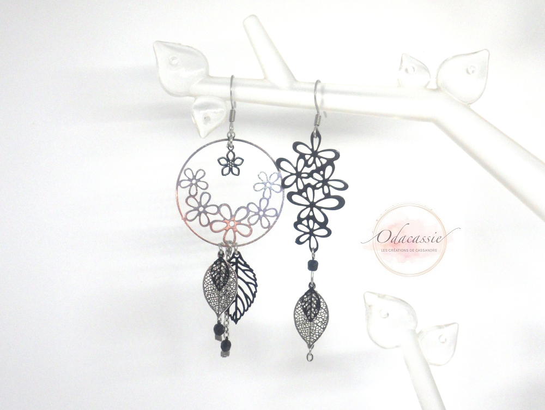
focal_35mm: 36
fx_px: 567
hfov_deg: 51.3
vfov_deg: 39.7
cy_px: 205
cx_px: 272
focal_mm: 6.6
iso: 80
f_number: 3.8
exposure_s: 1/90
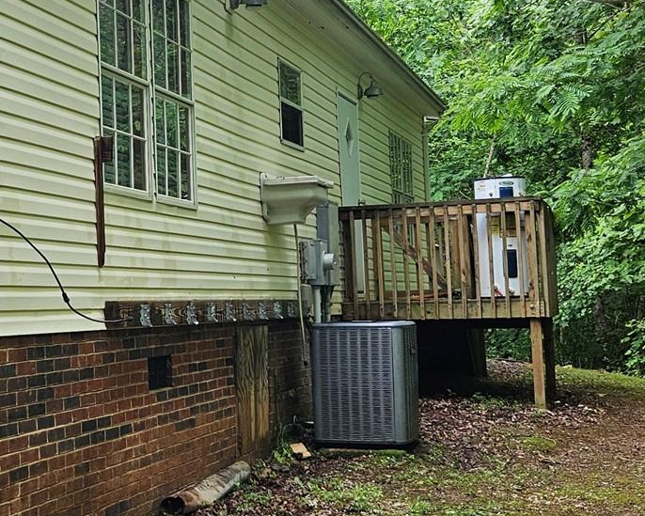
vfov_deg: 22.8
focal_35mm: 67
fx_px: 1279
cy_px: 220
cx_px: 120
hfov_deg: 27.7
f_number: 1.8
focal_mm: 5.4
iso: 64
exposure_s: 1/180
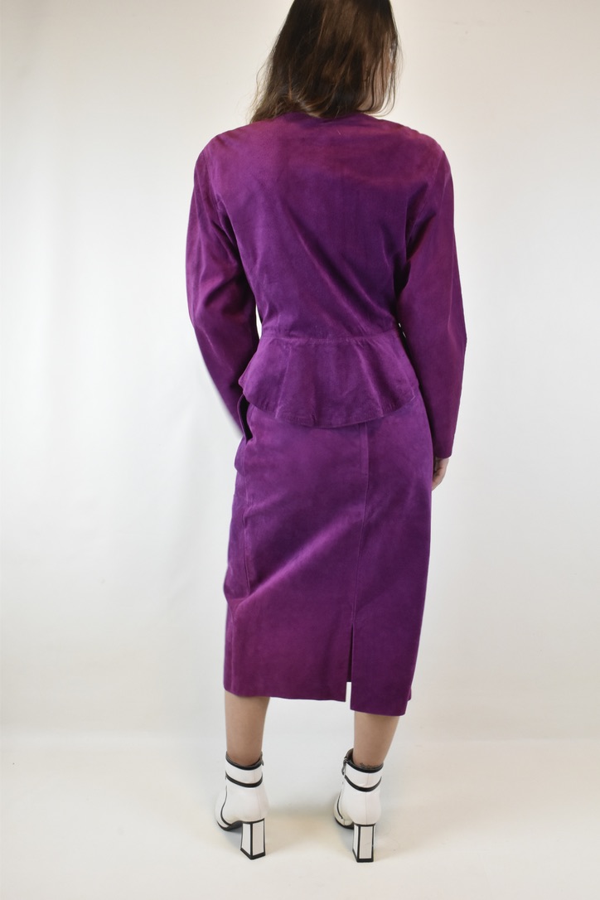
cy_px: 450
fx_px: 862
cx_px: 300
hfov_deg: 38.4
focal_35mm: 34
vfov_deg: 55.1
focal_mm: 23
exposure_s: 1/25
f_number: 16
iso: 1600
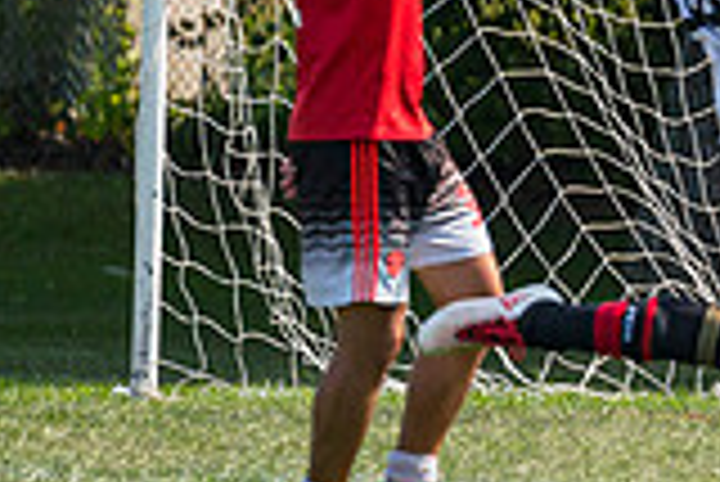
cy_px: 151
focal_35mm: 1078
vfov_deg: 1.3
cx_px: 1296
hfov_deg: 1.9
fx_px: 21579
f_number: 3.2
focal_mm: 198
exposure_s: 1/3200
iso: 400
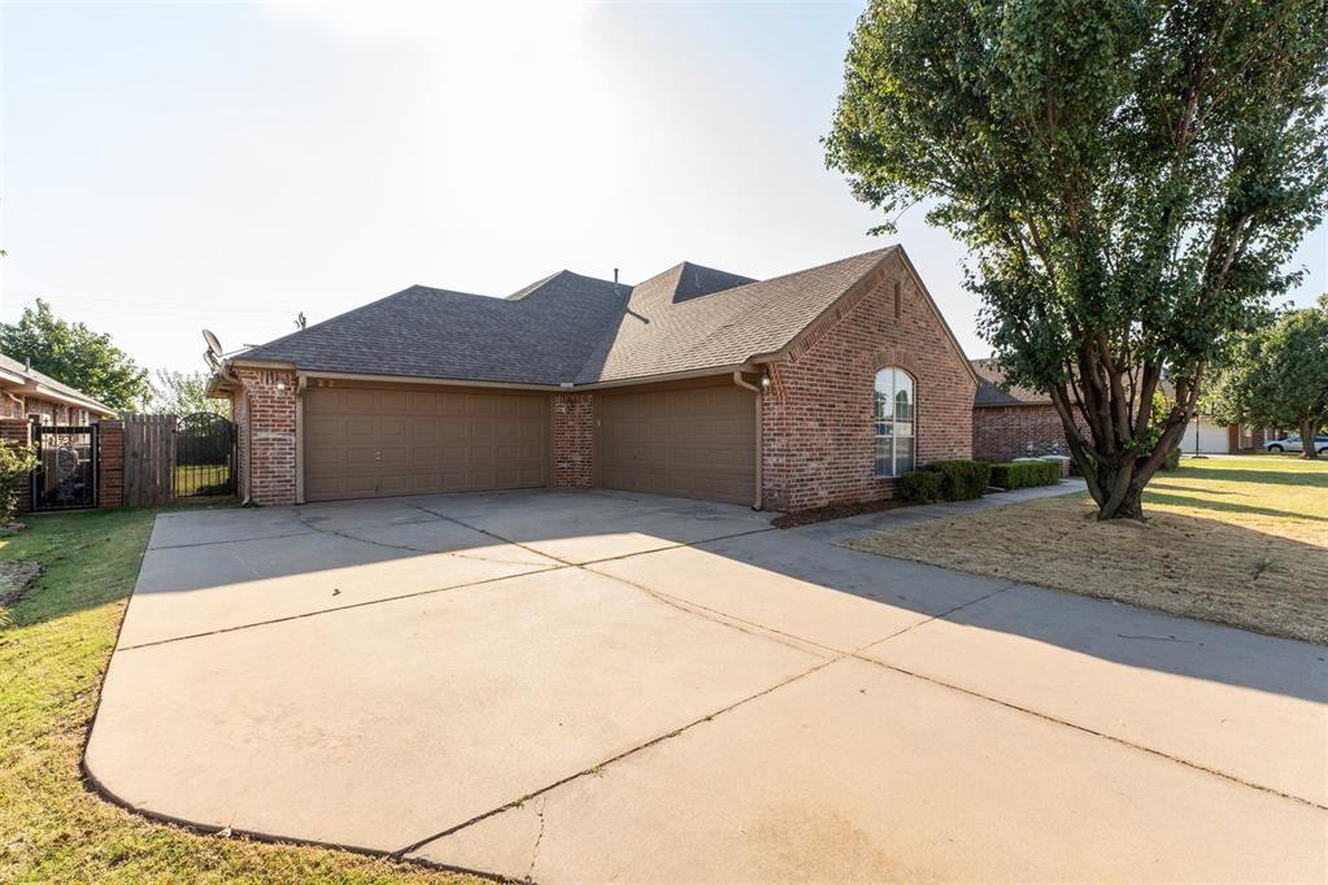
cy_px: 442
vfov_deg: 74.1
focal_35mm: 16
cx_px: 664
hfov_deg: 97.1
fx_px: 586
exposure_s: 1/160
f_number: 8
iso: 200
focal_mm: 10.6
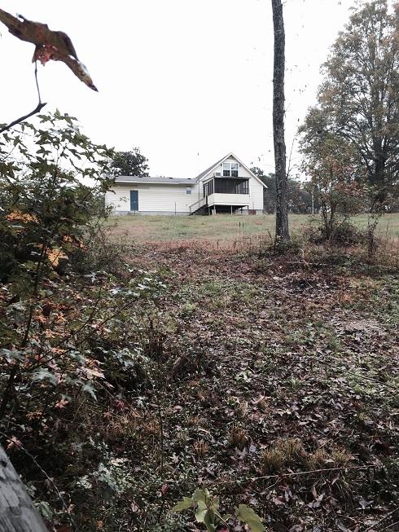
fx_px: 446
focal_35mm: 29
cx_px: 200
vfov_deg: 61.7
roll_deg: -0.3
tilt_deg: +1.2
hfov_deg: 48.2
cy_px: 266
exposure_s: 1/135
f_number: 2.2
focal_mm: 4.15
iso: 32
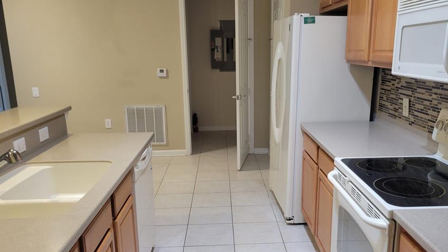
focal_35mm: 34
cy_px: 141
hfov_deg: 57.9
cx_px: 245
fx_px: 404
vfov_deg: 34.6
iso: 160
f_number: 1.8
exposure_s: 1/40
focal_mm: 5.4
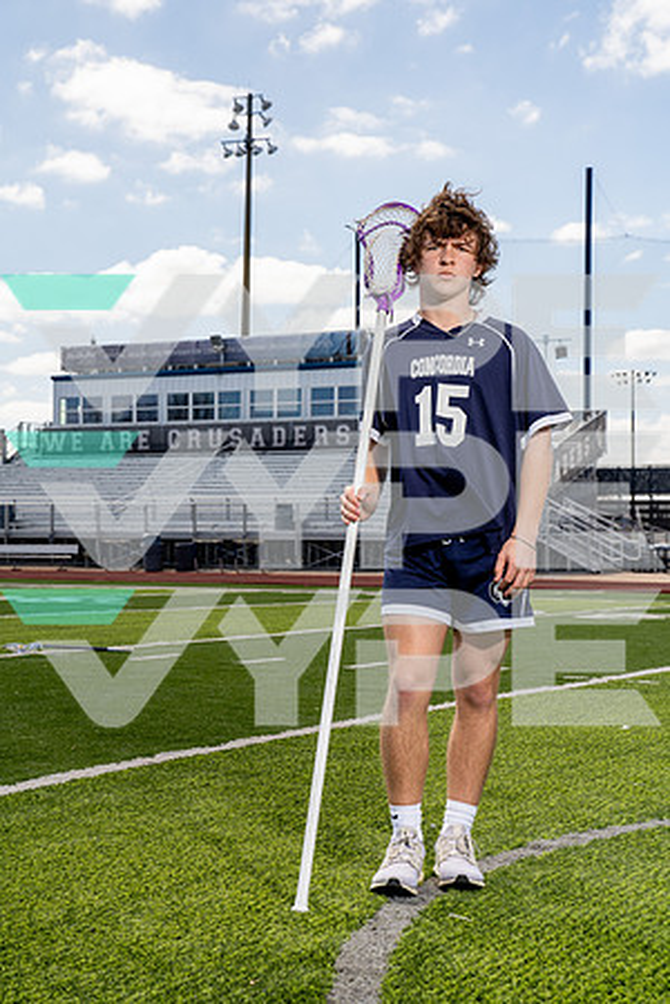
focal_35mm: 60
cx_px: 335
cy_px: 502
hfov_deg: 22.6
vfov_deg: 33.4
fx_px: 1675
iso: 100
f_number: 8
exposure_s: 1/250
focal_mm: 60
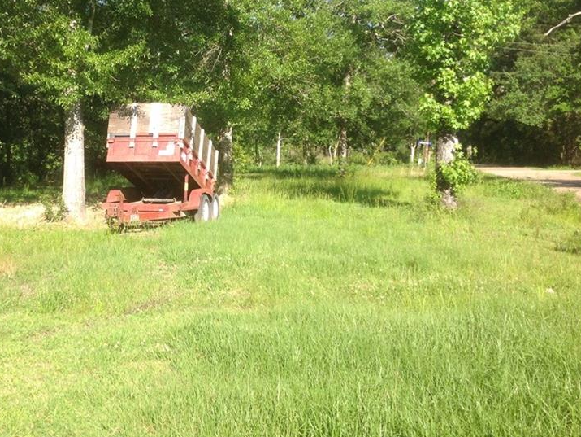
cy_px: 174
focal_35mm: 50
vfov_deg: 29.1
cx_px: 198
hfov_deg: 37.8
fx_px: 840
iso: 50
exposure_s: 1/756
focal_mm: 4.28
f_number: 2.4
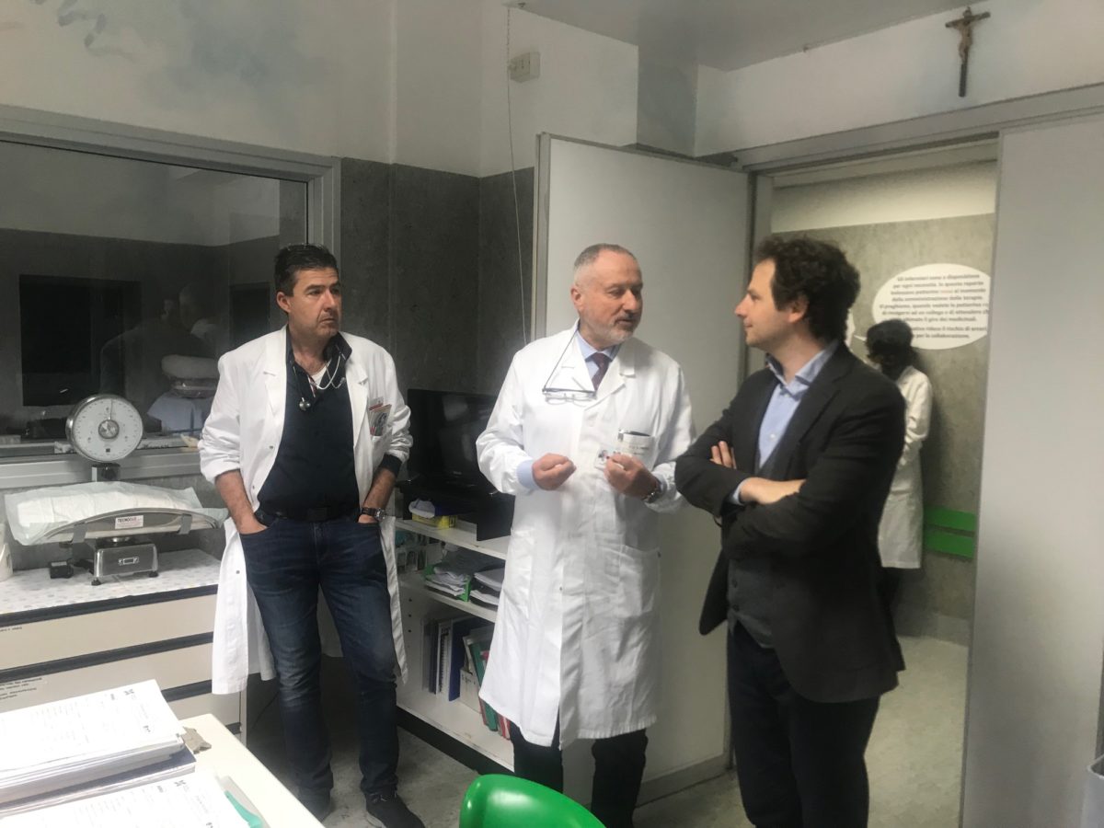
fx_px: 893
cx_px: 552
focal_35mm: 28
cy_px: 414
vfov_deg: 49.7
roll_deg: -4.2
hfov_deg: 63.4
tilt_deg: -3.2
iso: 40
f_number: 1.8
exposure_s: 1/20
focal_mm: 3.99
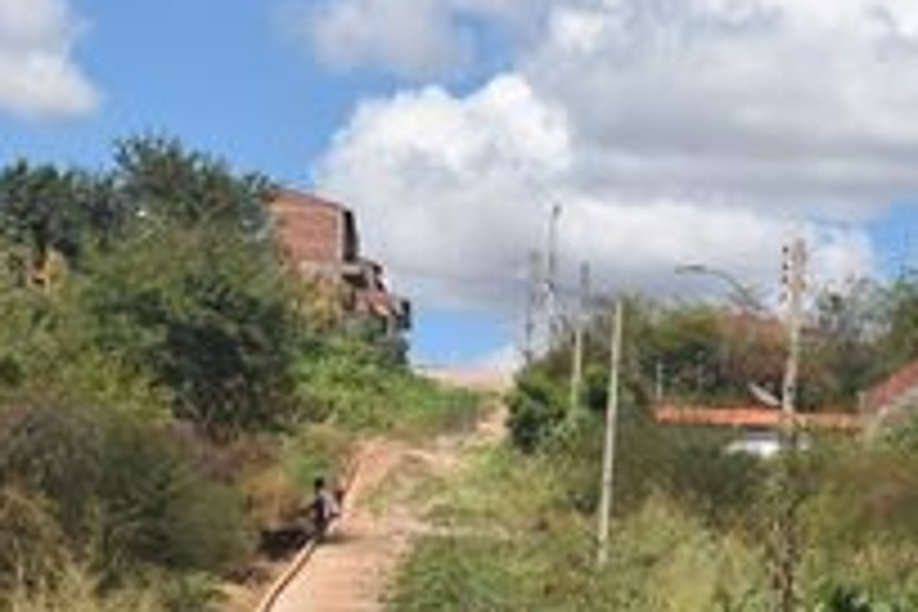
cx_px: 531
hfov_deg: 18.1
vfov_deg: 11.6
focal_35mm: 113
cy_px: 952
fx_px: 2881
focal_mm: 24
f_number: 10
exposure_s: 1/400
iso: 200
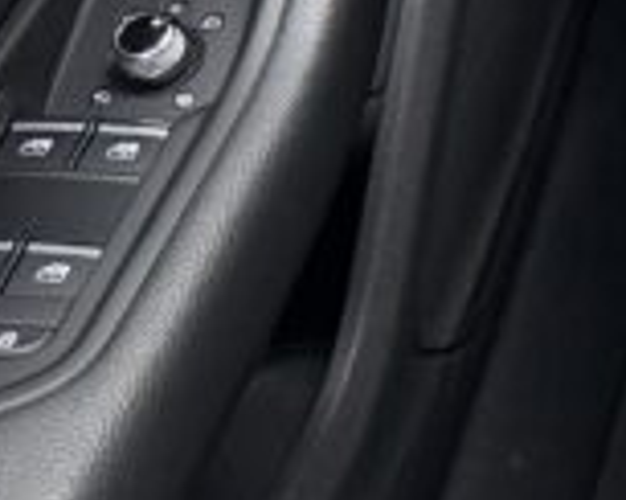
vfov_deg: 9.4
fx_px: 2905
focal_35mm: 157
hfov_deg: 10.5
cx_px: 1514
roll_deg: -2.5
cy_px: -373
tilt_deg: -33.7
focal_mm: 6.76
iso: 200
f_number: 1.78
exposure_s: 1/211
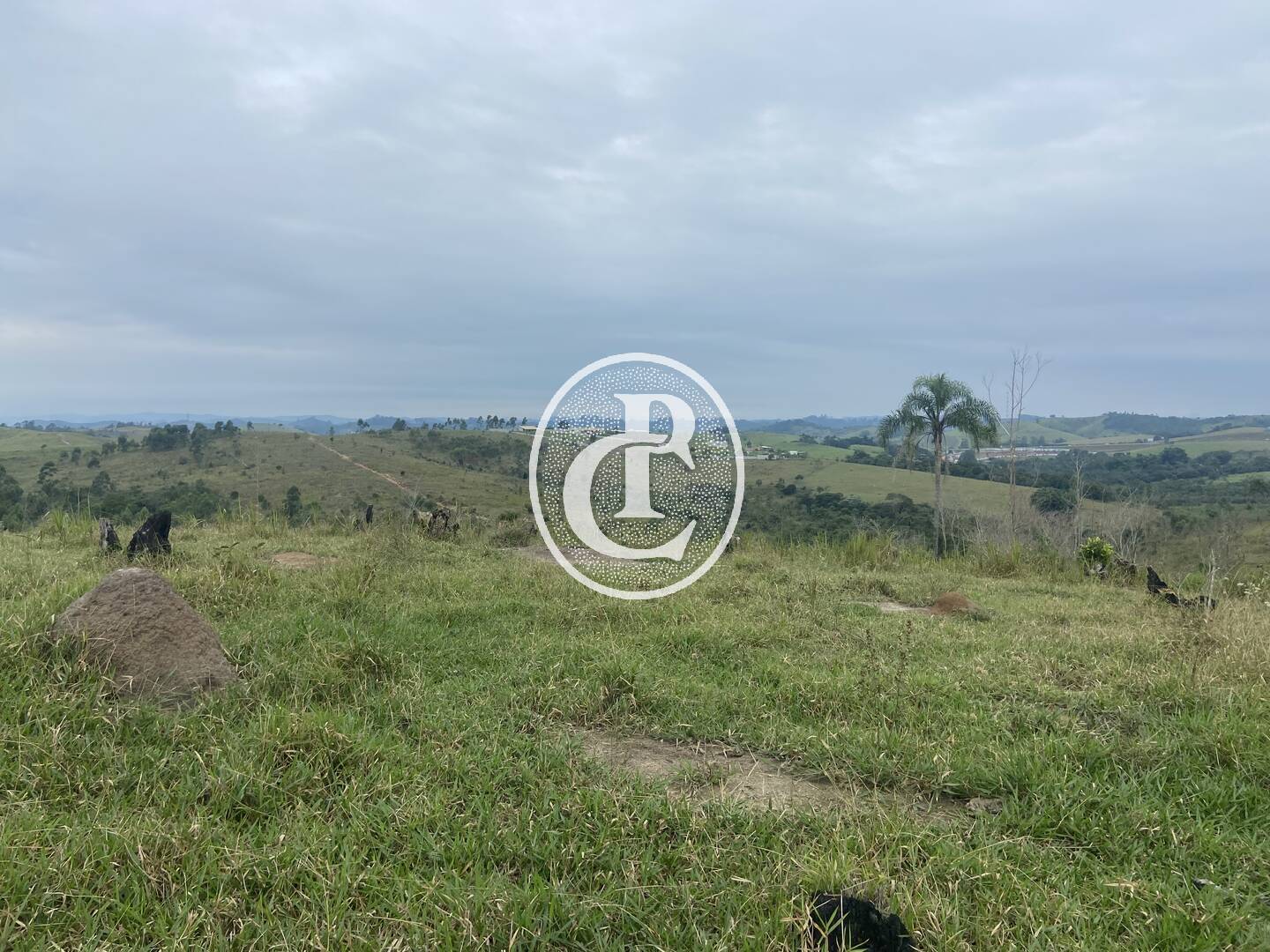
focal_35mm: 26
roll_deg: -0.2
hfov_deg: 67.3
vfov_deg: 53.1
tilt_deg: -2.7
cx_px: 635
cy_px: 476
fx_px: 954
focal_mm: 4.25
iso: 32
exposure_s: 1/1258
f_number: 1.8
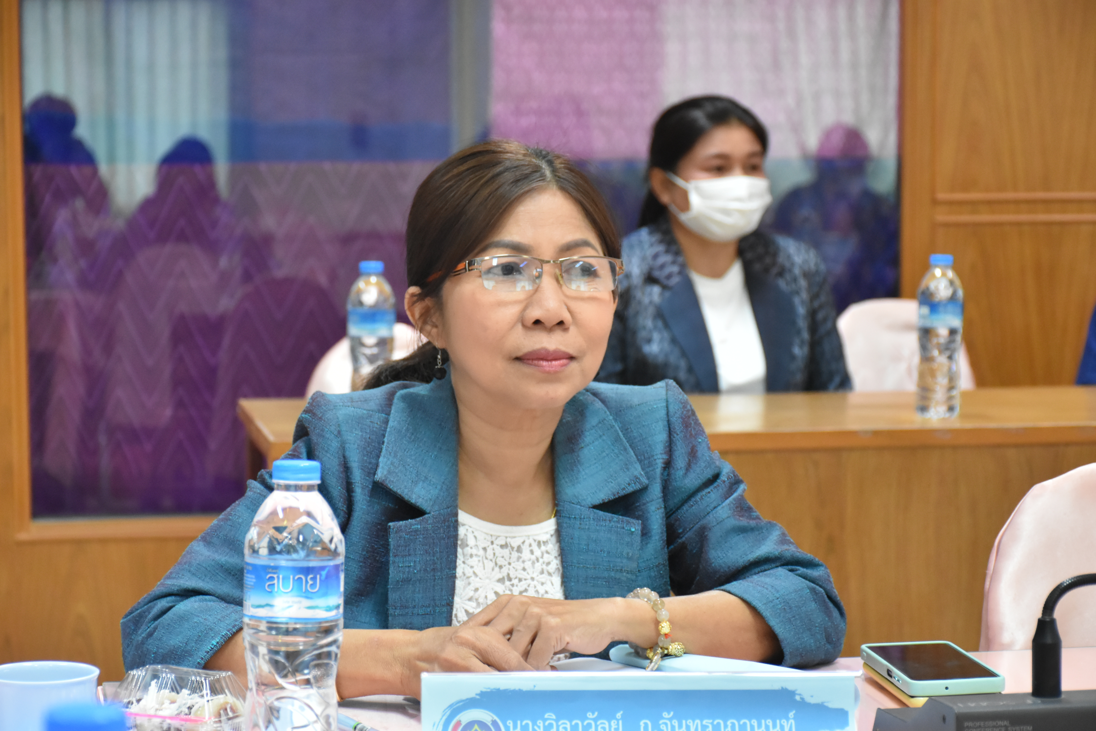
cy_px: 366
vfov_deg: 14.7
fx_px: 2831
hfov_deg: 21.9
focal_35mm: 93
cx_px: 548
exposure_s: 1/100
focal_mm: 62
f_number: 5
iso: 3200
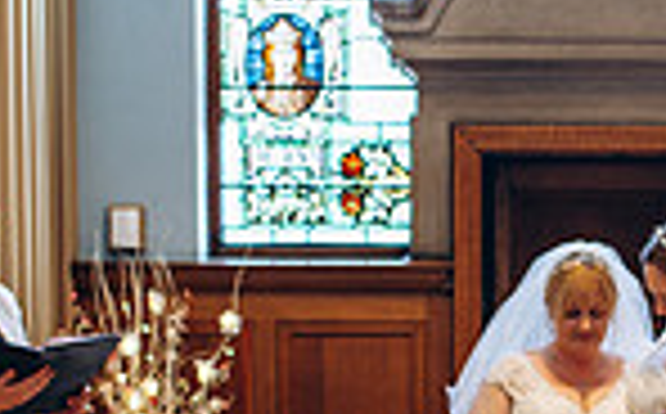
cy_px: 522
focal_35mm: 140
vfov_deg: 9.2
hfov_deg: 14.7
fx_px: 2537
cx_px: 644
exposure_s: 1/100
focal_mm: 35
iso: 250
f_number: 2.5
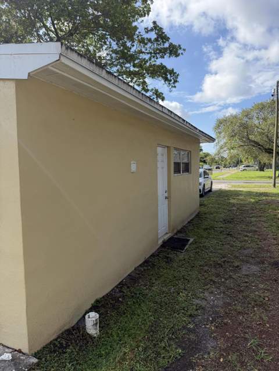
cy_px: 186
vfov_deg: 71.6
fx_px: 258
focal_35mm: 24
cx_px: 140
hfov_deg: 56.8
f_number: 1.78
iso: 100
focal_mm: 6.76
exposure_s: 1/2110
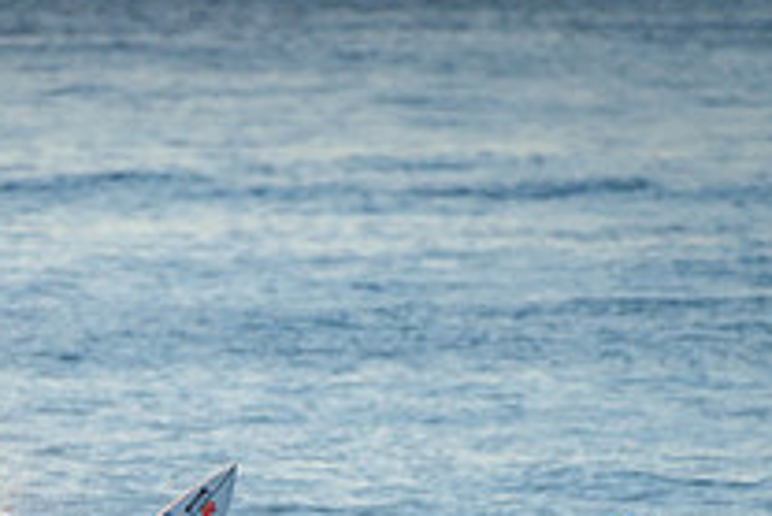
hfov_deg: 1.5
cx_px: 108
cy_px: 692
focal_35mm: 1394
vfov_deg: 1.0
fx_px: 29913
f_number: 5.6
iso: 500
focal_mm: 500
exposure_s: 1/2000
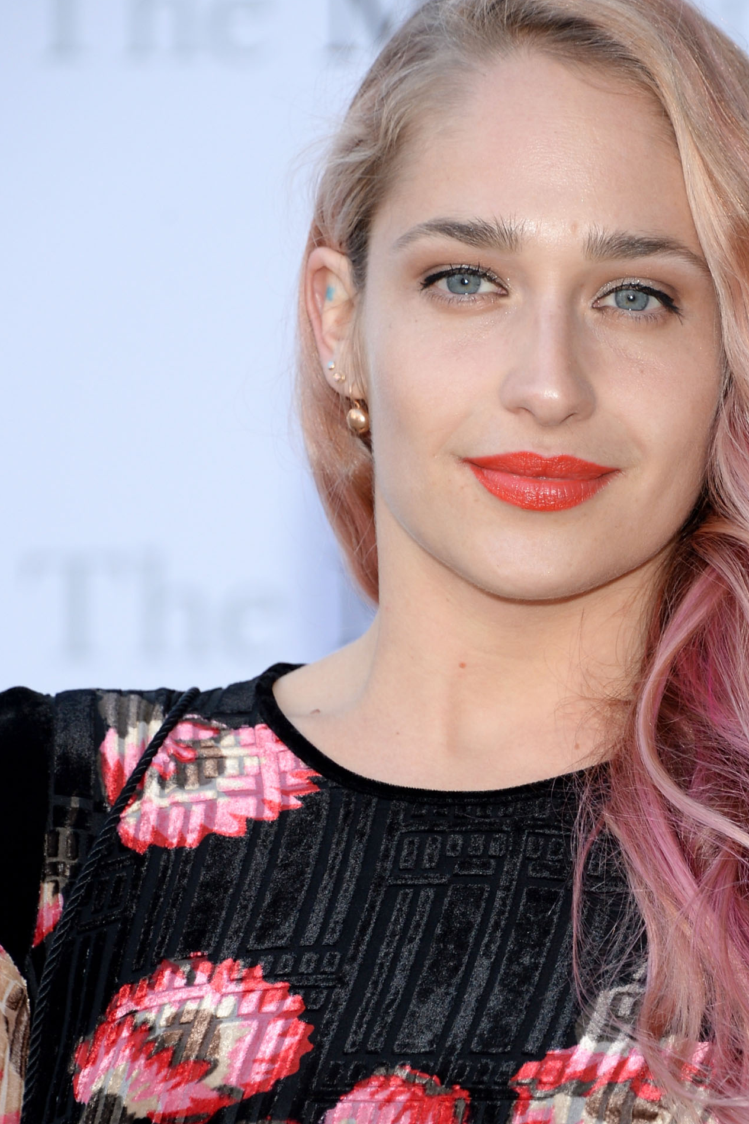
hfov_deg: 4.1
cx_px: 581
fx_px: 10362
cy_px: 747
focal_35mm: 332
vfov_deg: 6.2
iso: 640
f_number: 6.3
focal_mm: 210
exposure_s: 1/250
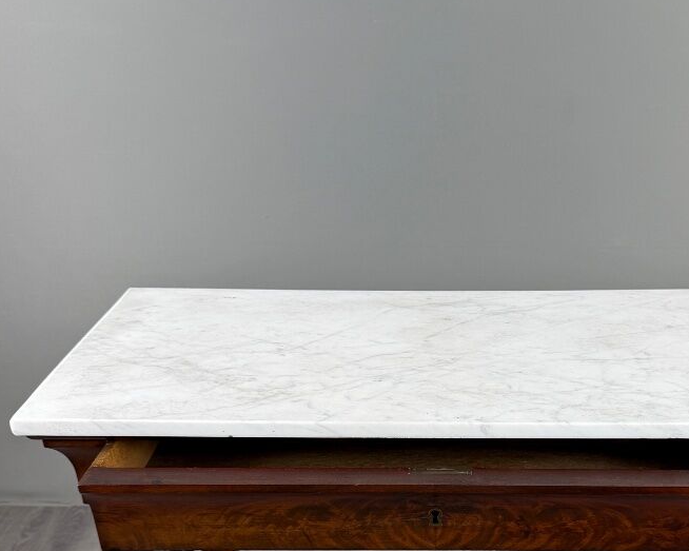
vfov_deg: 33.5
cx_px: 437
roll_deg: -0.7
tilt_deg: -31.3
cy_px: 467
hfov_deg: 42.5
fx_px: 877
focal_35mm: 43
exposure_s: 1/100
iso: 80
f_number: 1.78
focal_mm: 6.76
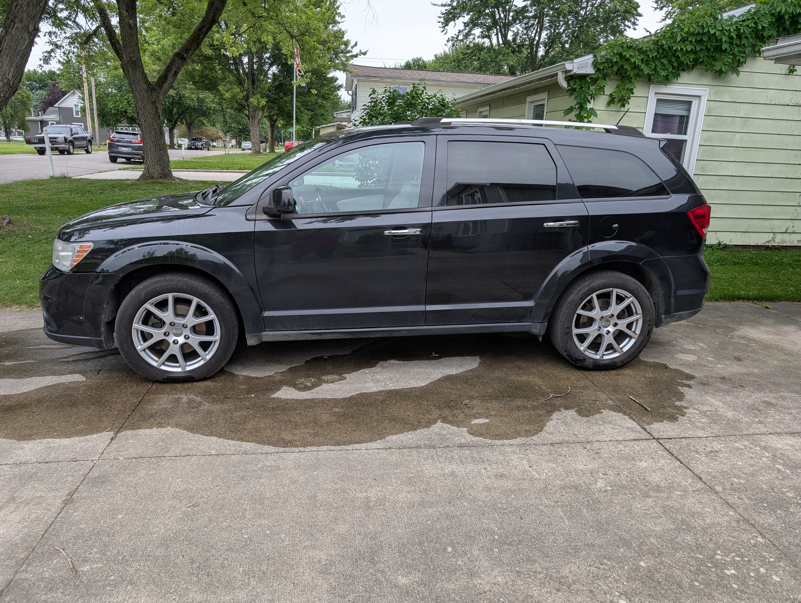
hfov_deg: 71.5
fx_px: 556
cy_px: 302
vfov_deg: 56.9
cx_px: 400
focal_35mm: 24
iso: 18
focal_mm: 6.9
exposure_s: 1/141
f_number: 1.68
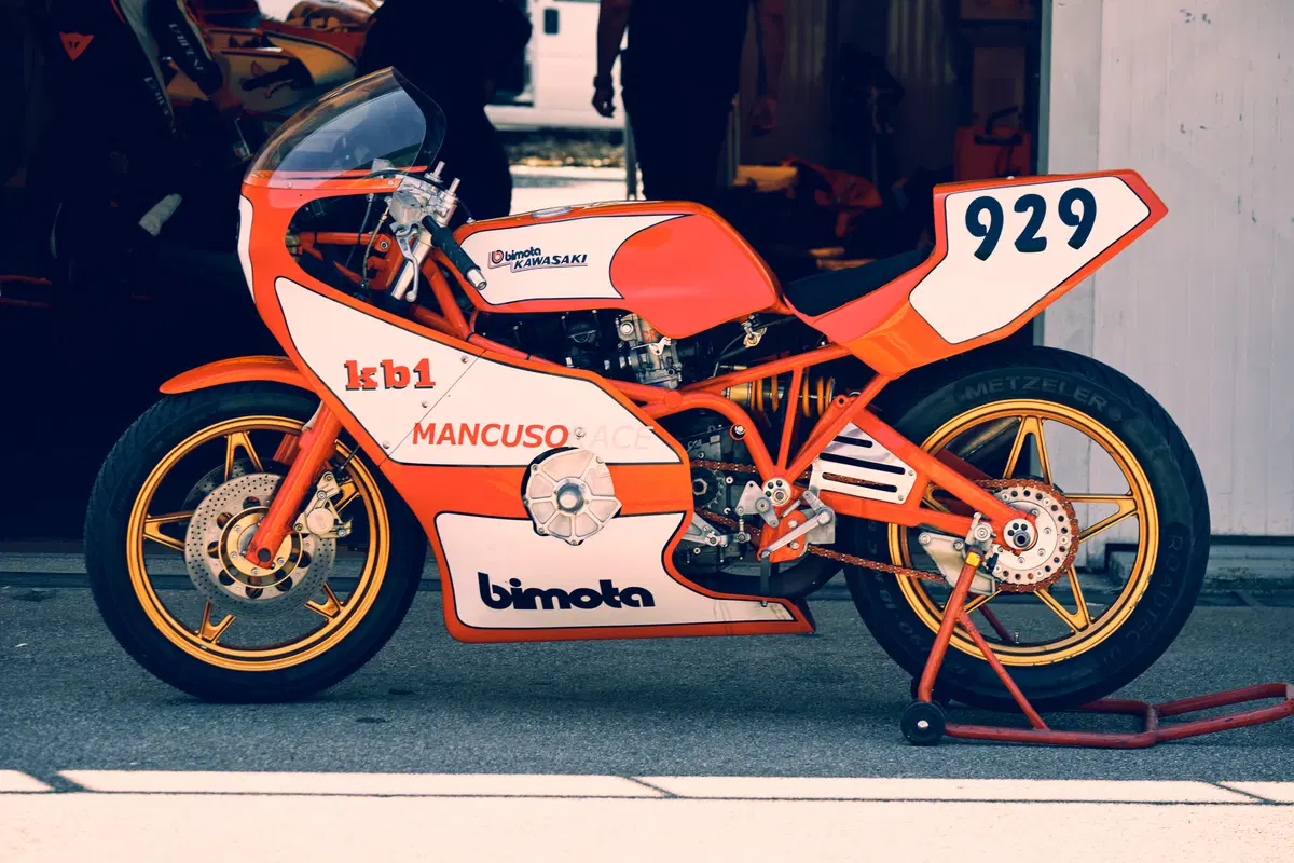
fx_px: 4636
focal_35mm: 129
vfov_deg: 10.6
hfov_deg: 15.9
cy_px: 432
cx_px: 647
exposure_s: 1/320
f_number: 5
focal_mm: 86
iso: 250
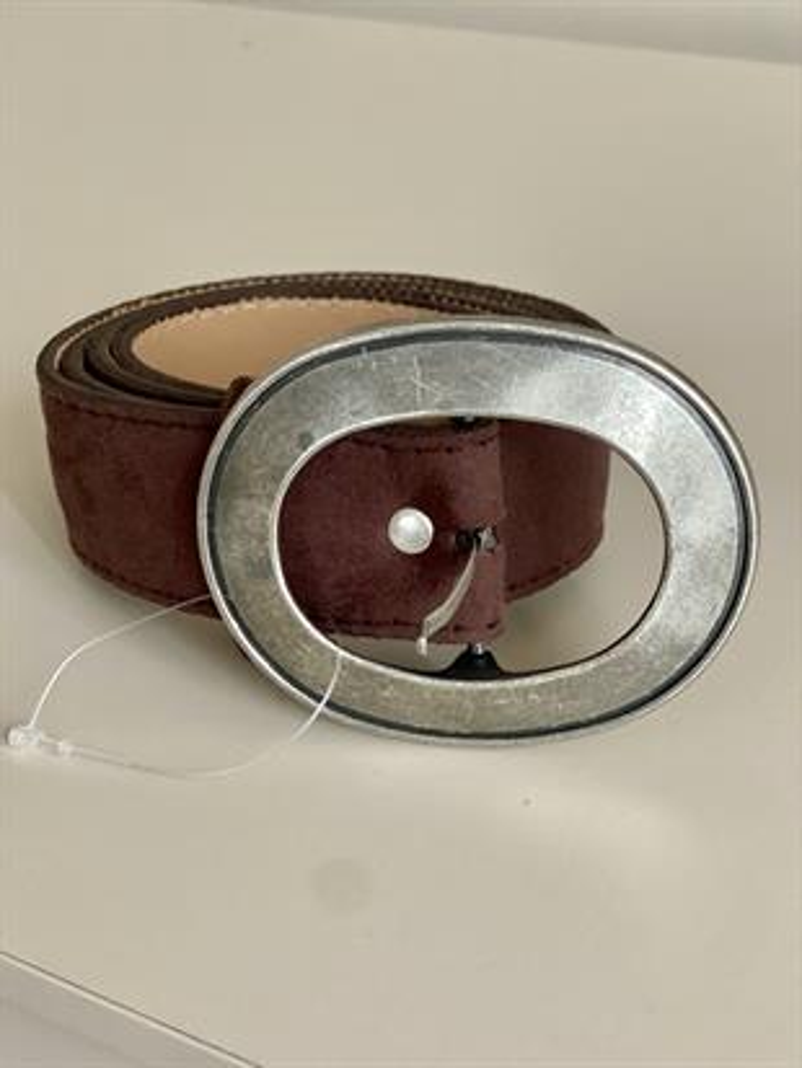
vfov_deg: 36.8
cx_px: 401
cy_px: 534
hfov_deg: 28.0
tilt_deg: -29.5
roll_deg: +1.5
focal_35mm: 52
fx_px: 1606
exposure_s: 1/33
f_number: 2
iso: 200
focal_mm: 6
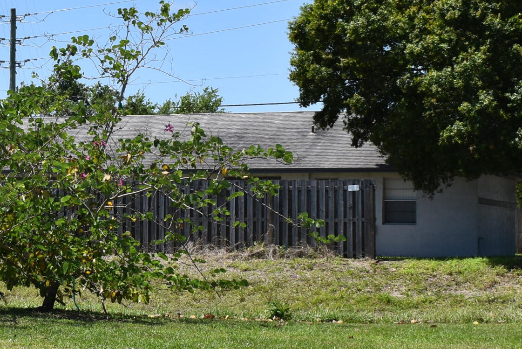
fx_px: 1455
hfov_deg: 19.8
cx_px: 27
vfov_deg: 13.6
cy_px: 221
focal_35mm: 100
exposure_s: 1/250
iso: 100
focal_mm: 25
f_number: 8
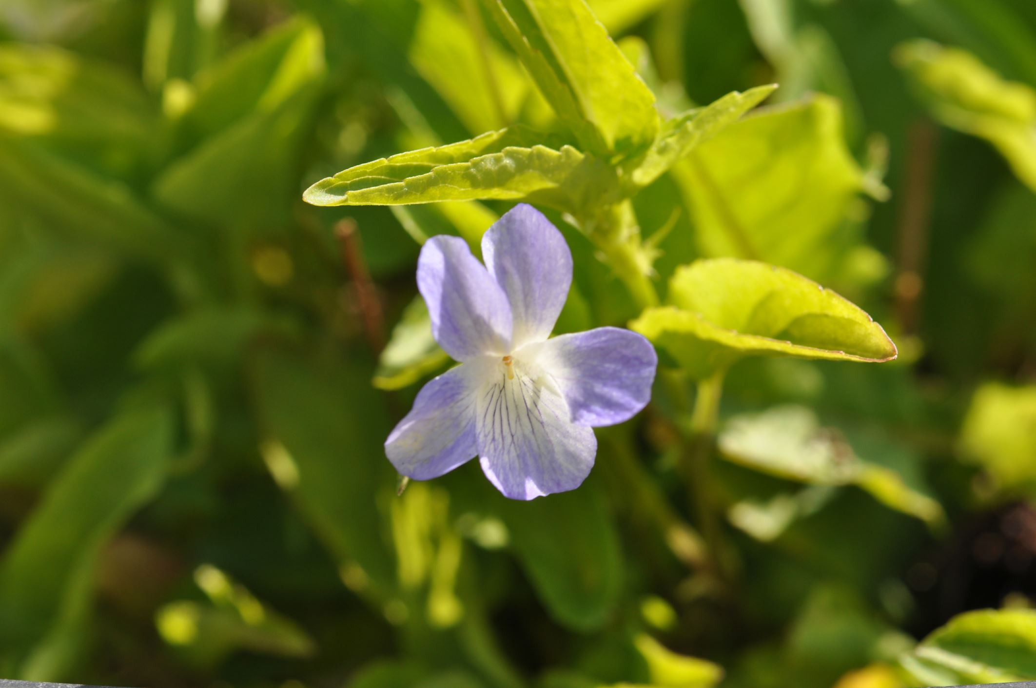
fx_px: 4527
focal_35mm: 158
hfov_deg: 13.1
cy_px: 344
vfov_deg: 8.7
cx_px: 518
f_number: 8
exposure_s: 1/160
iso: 200
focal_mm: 105
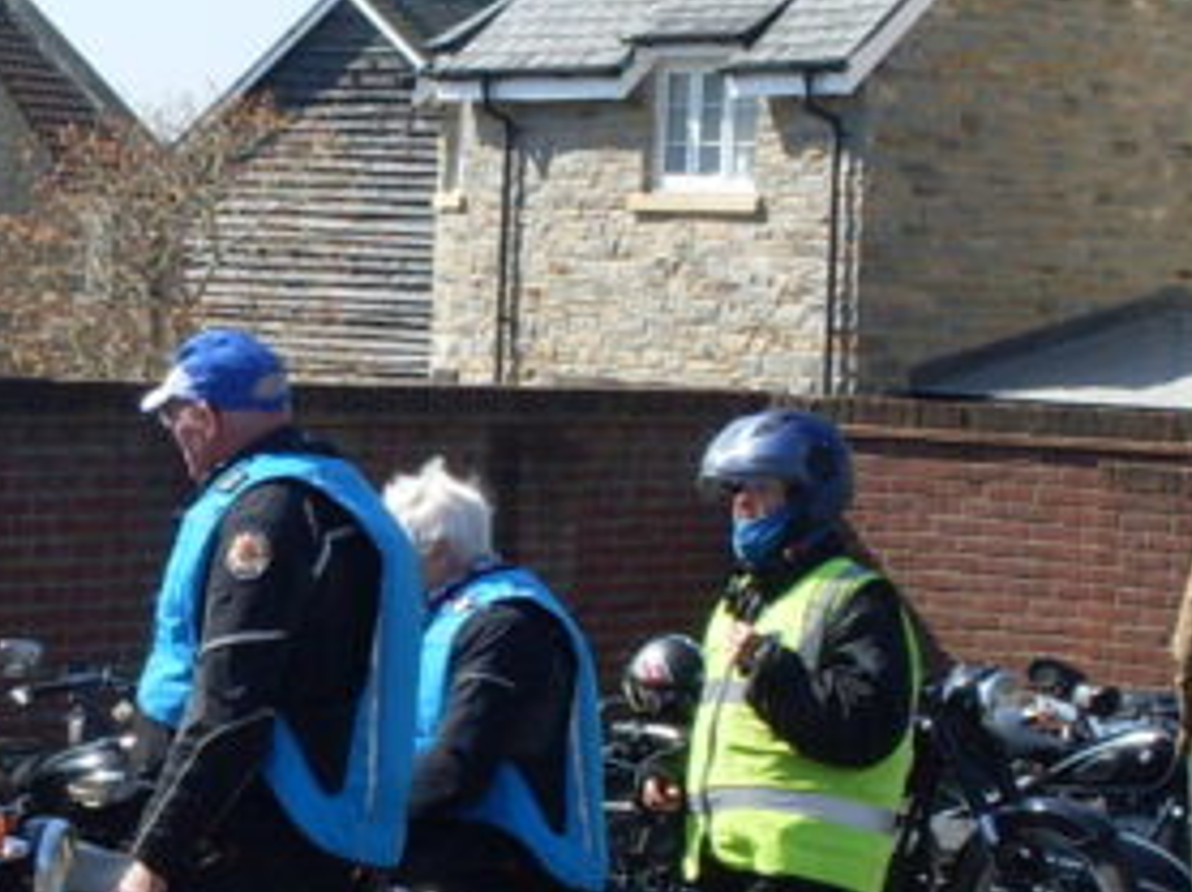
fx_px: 4817
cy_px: 720
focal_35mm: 140
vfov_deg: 10.5
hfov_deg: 13.9
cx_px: 69
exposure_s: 1/180
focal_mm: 6.3
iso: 80
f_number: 8.4
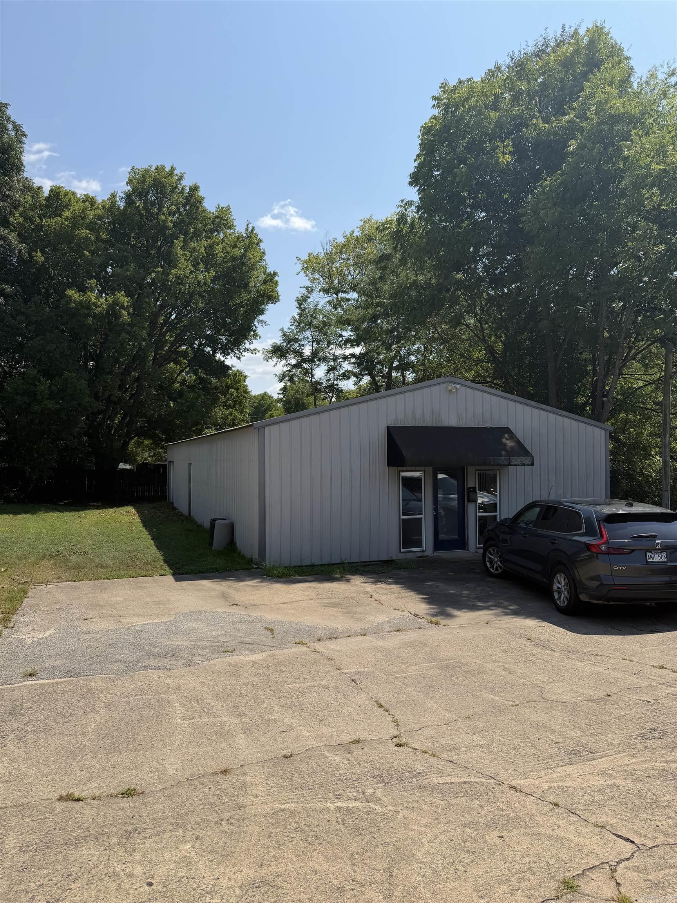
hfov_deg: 56.8
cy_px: 452
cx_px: 338
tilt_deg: -0.3
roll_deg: +0.6
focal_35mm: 24
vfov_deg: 71.6
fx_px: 626
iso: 80
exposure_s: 1/5319
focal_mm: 6.76
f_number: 1.78
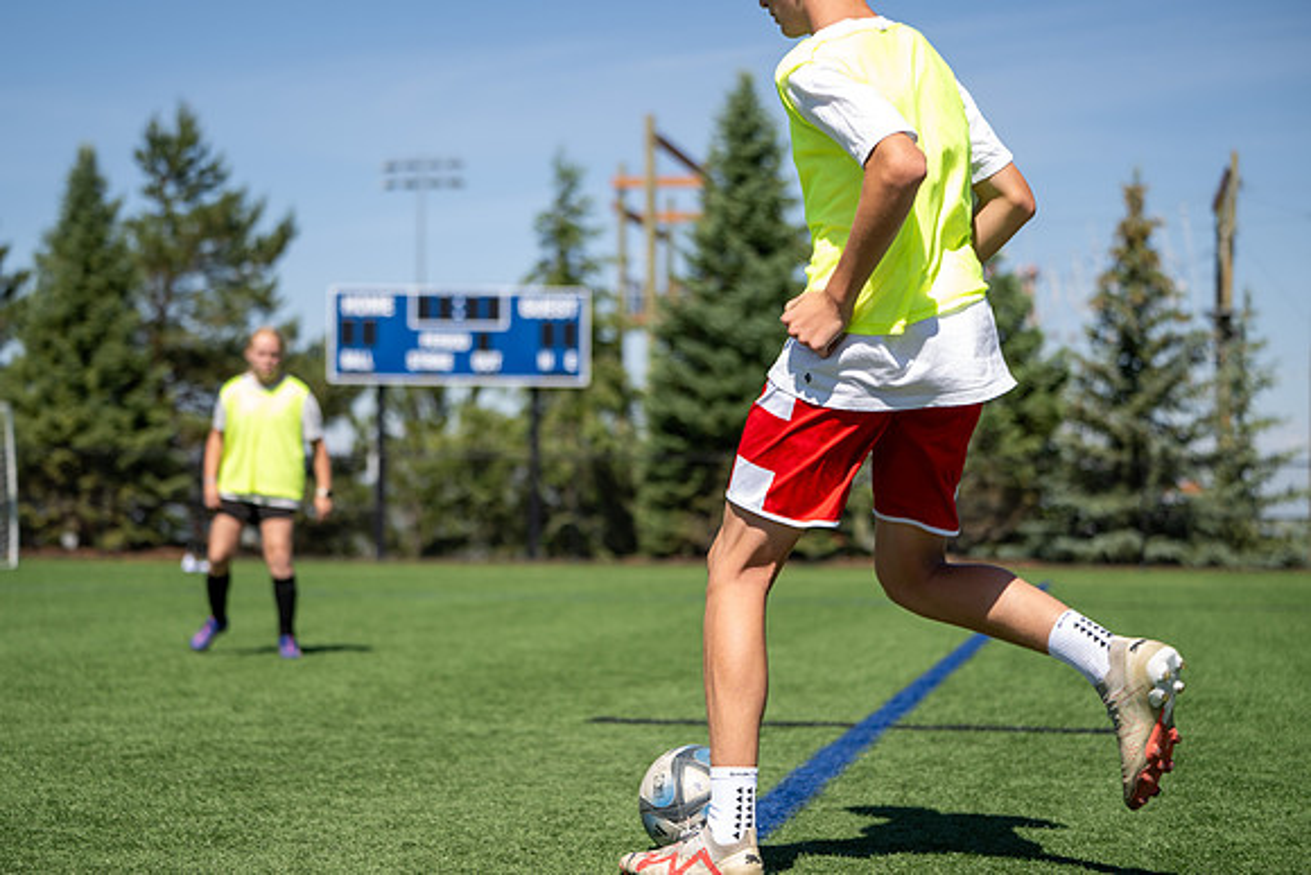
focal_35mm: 70
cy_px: 438
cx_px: 656
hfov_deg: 28.8
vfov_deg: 19.5
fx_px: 2550
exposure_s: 1/800
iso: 40
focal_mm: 70
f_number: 2.8
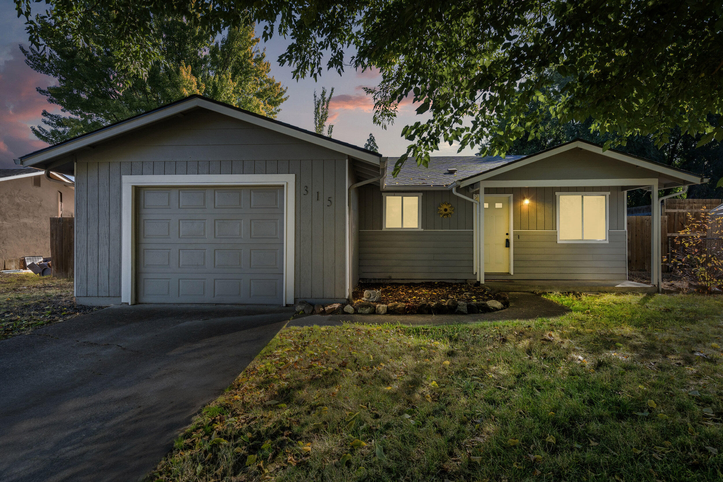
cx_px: 362
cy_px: 241
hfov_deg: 86.9
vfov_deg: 64.6
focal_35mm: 19
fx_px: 382
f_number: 8
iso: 320
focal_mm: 19
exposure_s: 1/200
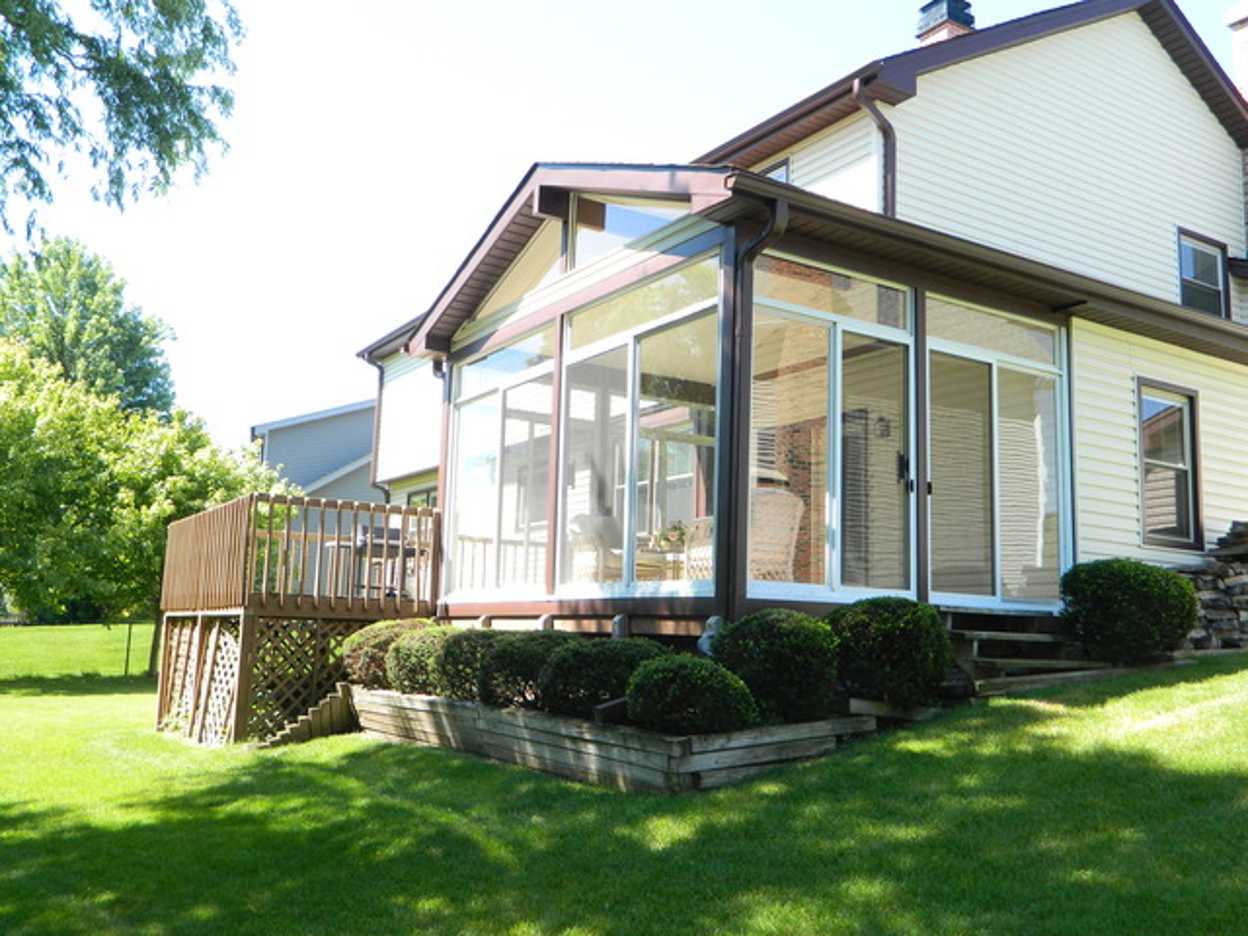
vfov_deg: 45.4
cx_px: 624
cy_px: 468
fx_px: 1118
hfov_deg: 58.4
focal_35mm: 31
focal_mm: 5.6
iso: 110
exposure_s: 1/200
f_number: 3.2
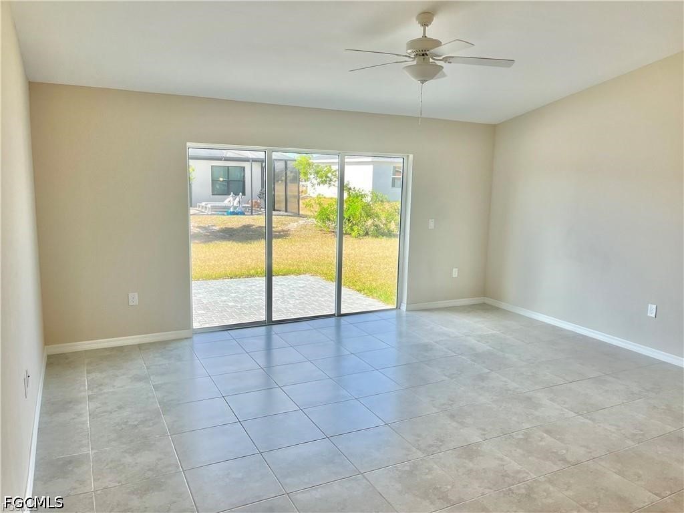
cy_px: 256
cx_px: 342
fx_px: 514
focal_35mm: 26
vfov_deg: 53.1
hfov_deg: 67.3
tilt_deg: -9.7
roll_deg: -1.6
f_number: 1.6
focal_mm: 5.1
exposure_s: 1/615
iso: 50
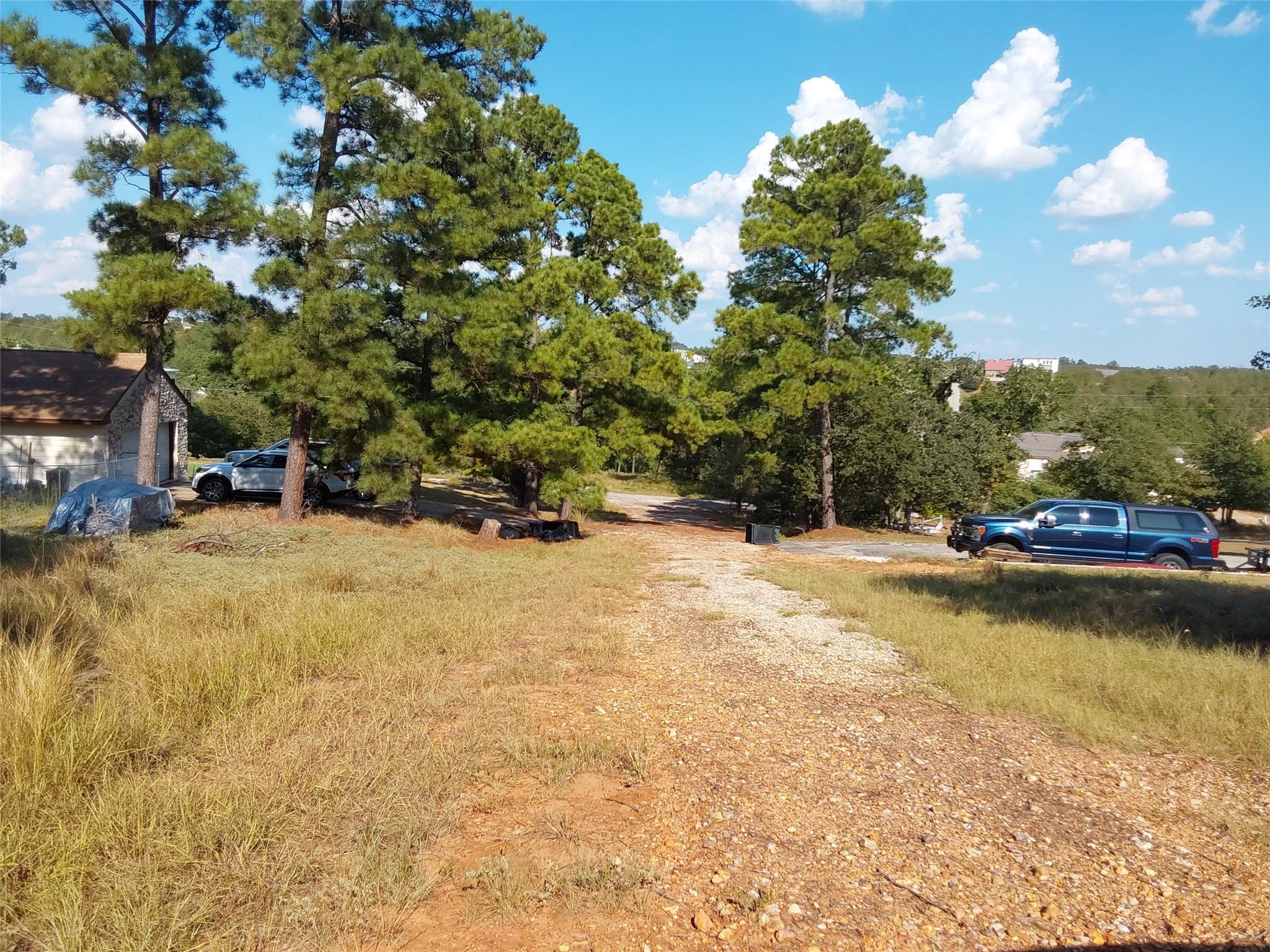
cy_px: 476
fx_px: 1027
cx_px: 635
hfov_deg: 63.4
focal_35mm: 28
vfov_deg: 49.7
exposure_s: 1/1880
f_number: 1.9
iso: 50
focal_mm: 2.91
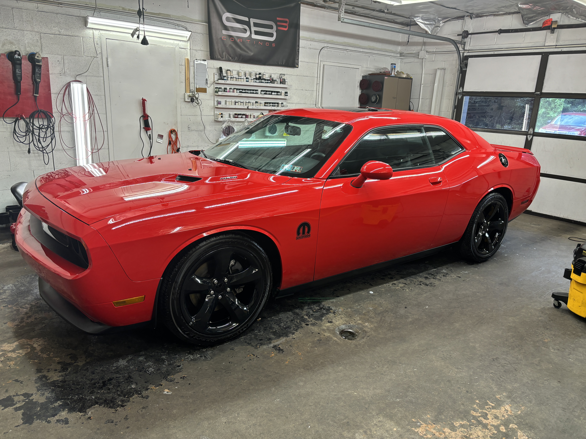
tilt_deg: -15.4
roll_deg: -3.2
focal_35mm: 26
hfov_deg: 67.3
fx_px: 440
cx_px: 293
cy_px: 220
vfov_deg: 53.1
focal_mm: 5.96
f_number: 1.6
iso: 80
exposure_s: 1/60
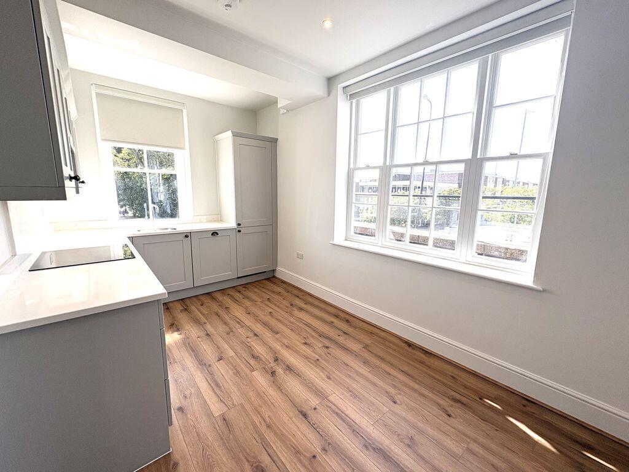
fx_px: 254
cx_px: 314
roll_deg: +0.6
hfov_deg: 102.1
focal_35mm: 14
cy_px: 236
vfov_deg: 85.7
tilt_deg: -9.1
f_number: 2.2
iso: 64
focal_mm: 2.22
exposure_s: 1/383
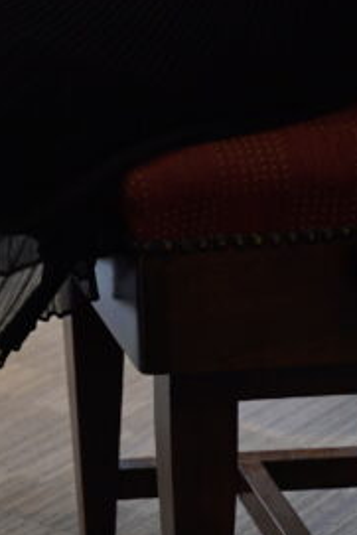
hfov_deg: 8.8
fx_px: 2243
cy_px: -166
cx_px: -249
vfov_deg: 13.1
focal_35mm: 151
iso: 100
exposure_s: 1/60
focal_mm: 40
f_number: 2.8
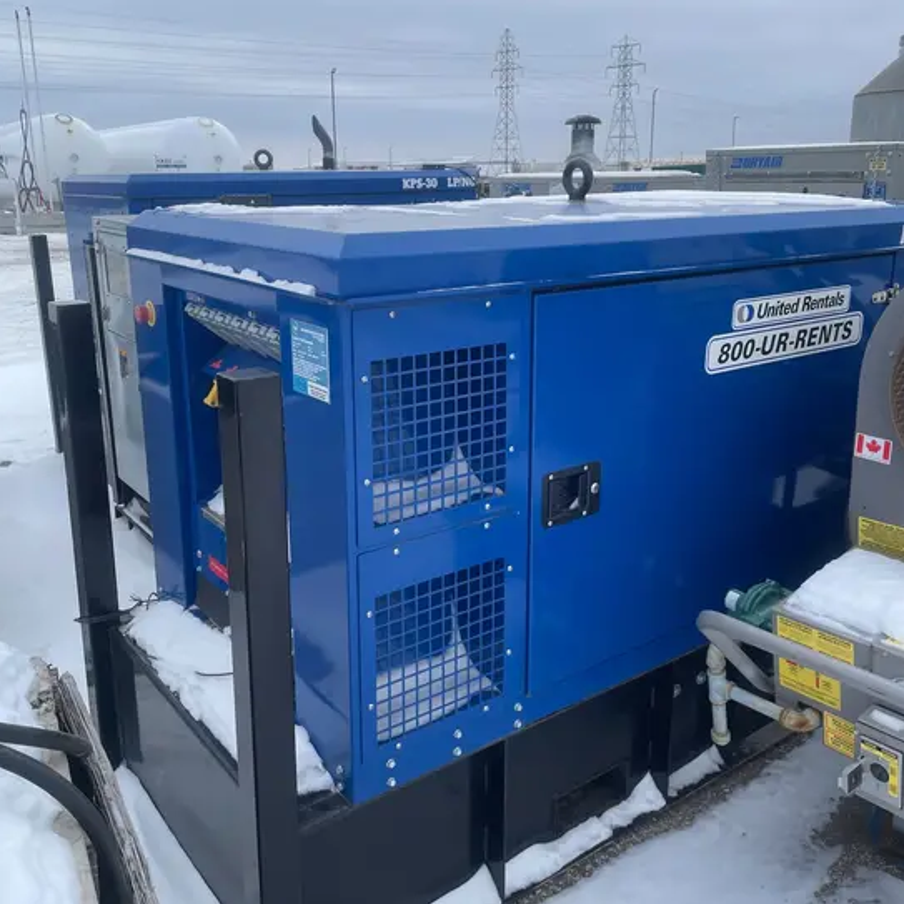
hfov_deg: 52.5
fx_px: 916
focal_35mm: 31
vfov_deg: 52.5
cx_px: 451
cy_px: 415
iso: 32
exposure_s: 1/1082
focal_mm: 4.2
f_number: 1.6
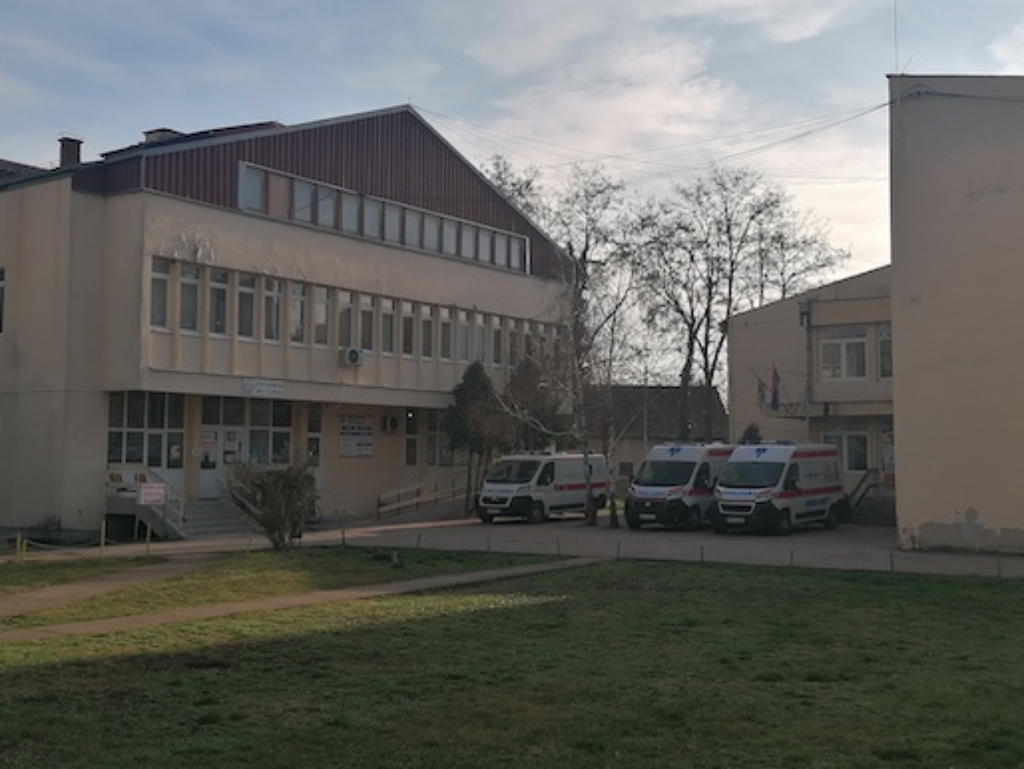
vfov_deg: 34.4
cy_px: 373
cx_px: 500
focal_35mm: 42
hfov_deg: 44.8
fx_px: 1243
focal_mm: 4.75
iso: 50
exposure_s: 1/2222
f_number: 1.8
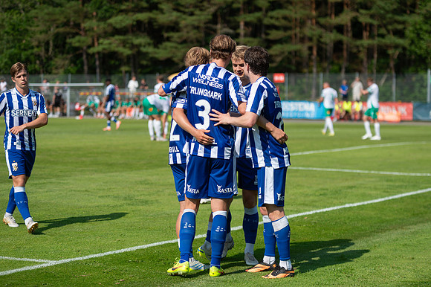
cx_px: 216
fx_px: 1256
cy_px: 144
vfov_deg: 13.0
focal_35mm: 105
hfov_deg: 19.5
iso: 100
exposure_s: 1/2000
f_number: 3.2
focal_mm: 105
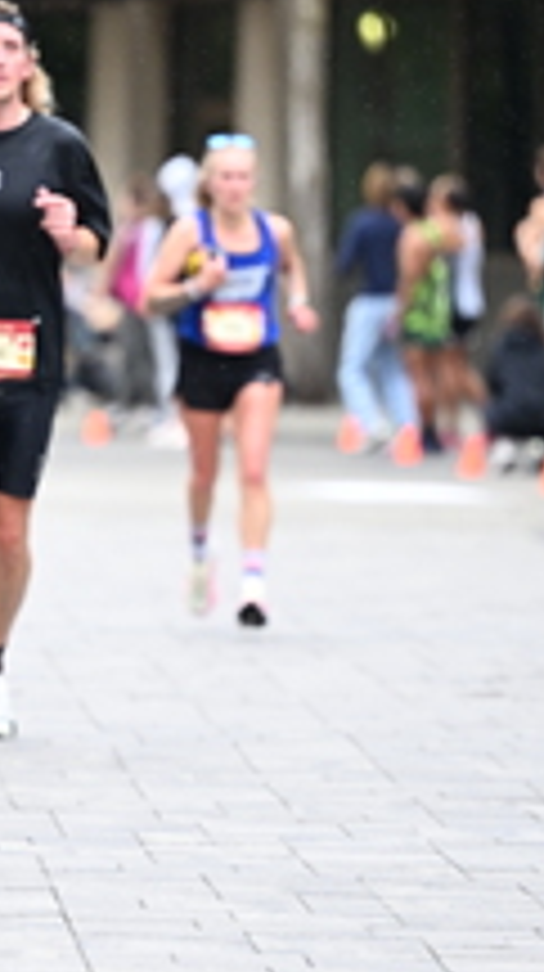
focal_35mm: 427
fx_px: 10984
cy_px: 441
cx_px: -83
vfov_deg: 5.1
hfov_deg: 2.8
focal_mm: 160
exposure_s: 1/1600
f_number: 2.8
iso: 1250
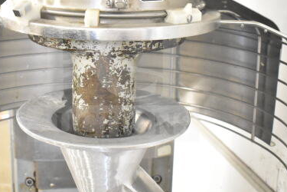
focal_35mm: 66
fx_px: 525
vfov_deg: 20.7
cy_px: 81
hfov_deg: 30.5
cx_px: 113
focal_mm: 27
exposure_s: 1/40
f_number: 4
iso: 9000
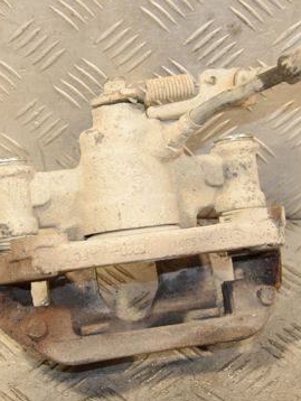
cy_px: 197
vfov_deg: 19.1
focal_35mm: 103
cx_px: 133
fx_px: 1193
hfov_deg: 14.4
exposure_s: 1/200
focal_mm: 40
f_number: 6.3
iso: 800
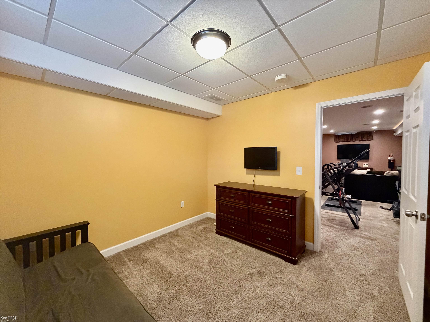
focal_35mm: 14
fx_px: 174
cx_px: 215
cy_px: 161
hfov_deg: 102.1
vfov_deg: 85.7
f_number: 2.2
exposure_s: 1/60
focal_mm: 2.22
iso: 640
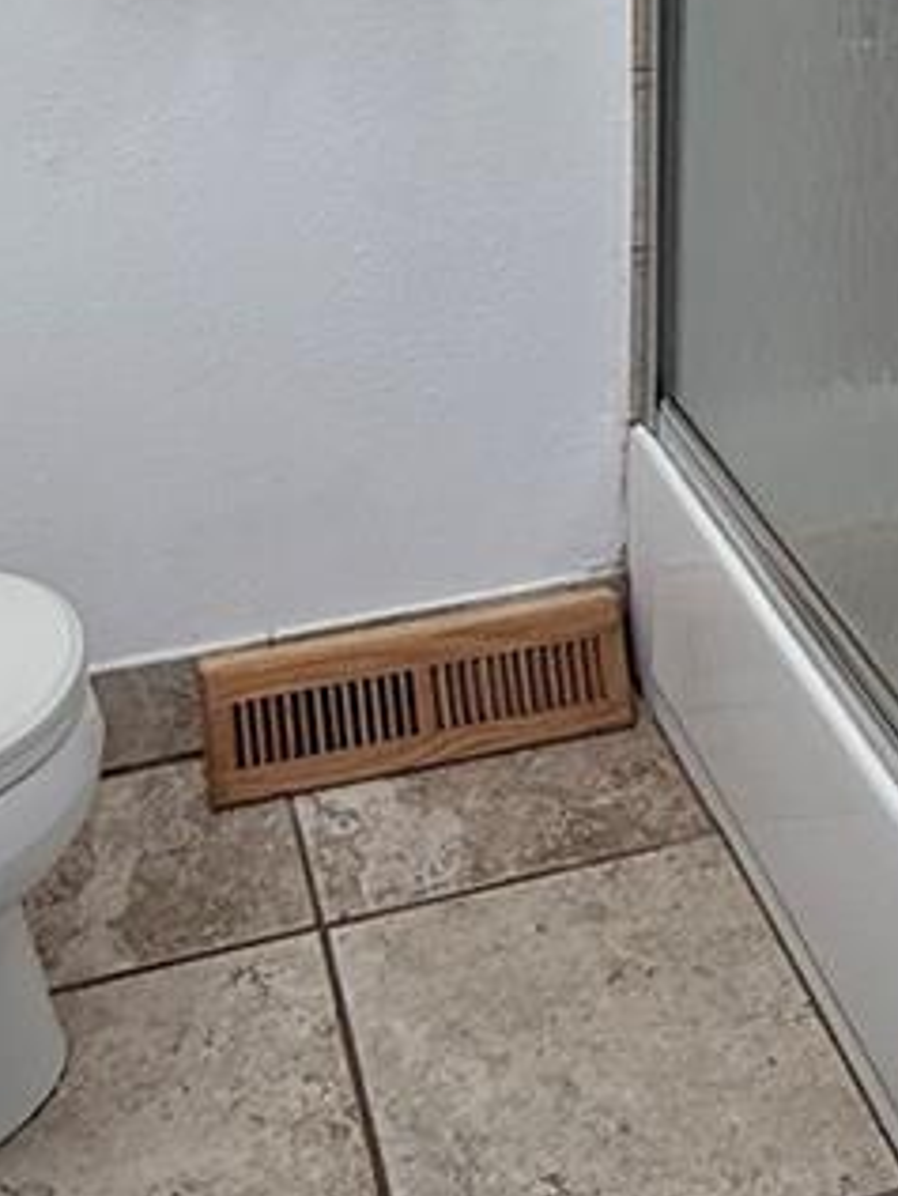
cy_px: -91
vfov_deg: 32.3
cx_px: 543
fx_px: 1832
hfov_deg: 27.5
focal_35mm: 53
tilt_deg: -12.4
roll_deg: -1.0
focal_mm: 2.22
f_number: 2.2
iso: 64
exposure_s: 1/120
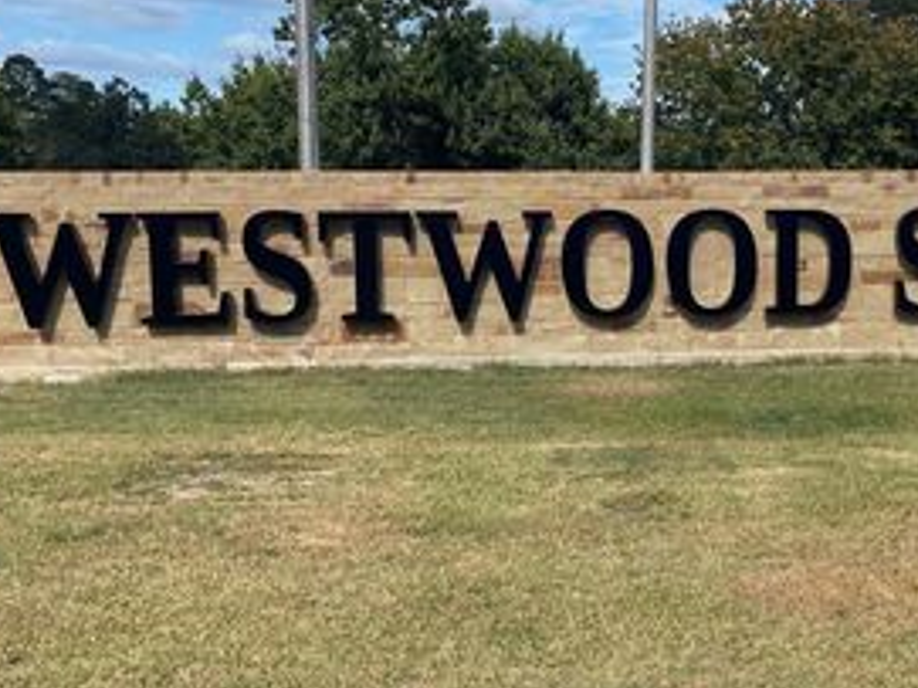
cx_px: 688
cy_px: 327
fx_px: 1272
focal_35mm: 48
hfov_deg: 38.7
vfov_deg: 30.2
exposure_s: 1/2571
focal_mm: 4.25
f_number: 1.8
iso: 32
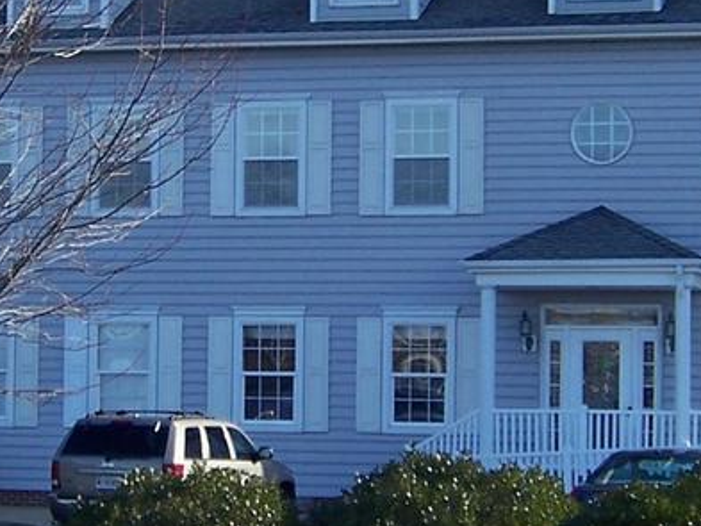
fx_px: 2674
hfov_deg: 14.9
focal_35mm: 132
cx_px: 257
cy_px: 229
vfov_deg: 11.2
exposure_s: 1/500
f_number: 2.8
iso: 80
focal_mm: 6.2
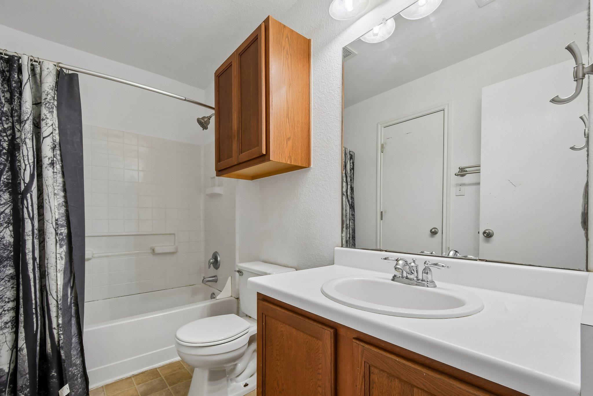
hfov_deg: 100.4
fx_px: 247
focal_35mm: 15
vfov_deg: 77.3
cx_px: 296
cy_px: 198
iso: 800
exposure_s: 1/15
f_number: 8
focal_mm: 10
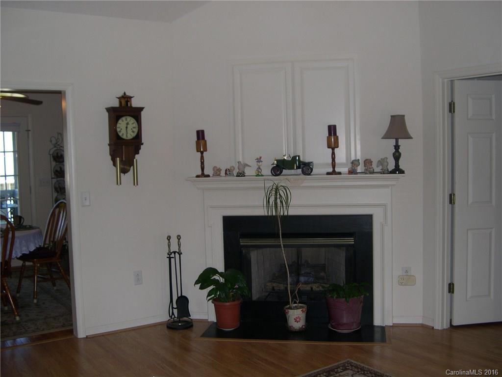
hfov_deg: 49.0
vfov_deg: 37.7
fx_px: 551
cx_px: 251
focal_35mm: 38
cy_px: 188
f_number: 2.8
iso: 100
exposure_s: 1/60
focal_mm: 8
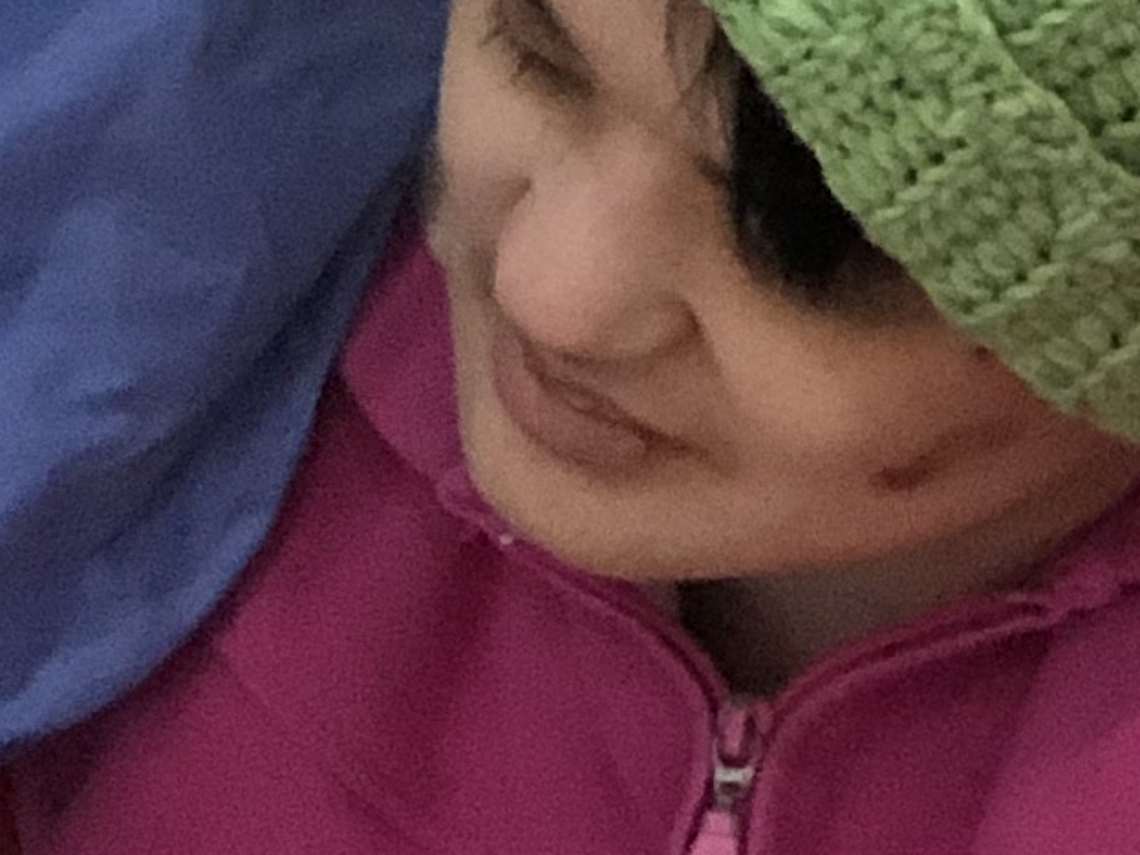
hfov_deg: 5.2
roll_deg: -1.2
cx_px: -1843
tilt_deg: -14.9
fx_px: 12150
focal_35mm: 369
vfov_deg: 4.0
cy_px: 145
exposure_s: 1/30
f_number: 2.8
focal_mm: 6.6
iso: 125
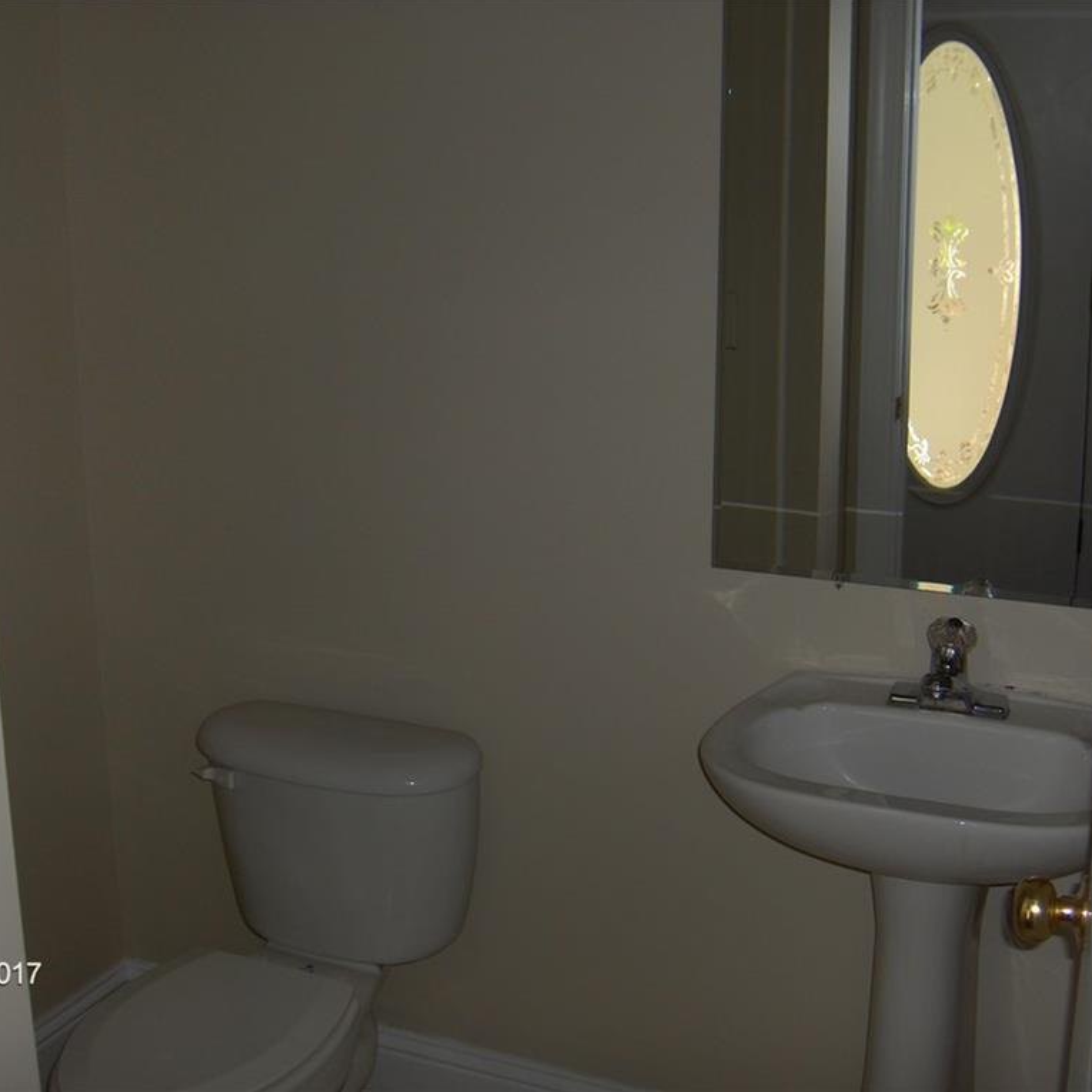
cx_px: 540
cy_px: 545
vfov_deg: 36.8
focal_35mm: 46
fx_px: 1642
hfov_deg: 36.8
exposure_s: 1/60
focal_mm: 8
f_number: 2.8
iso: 100
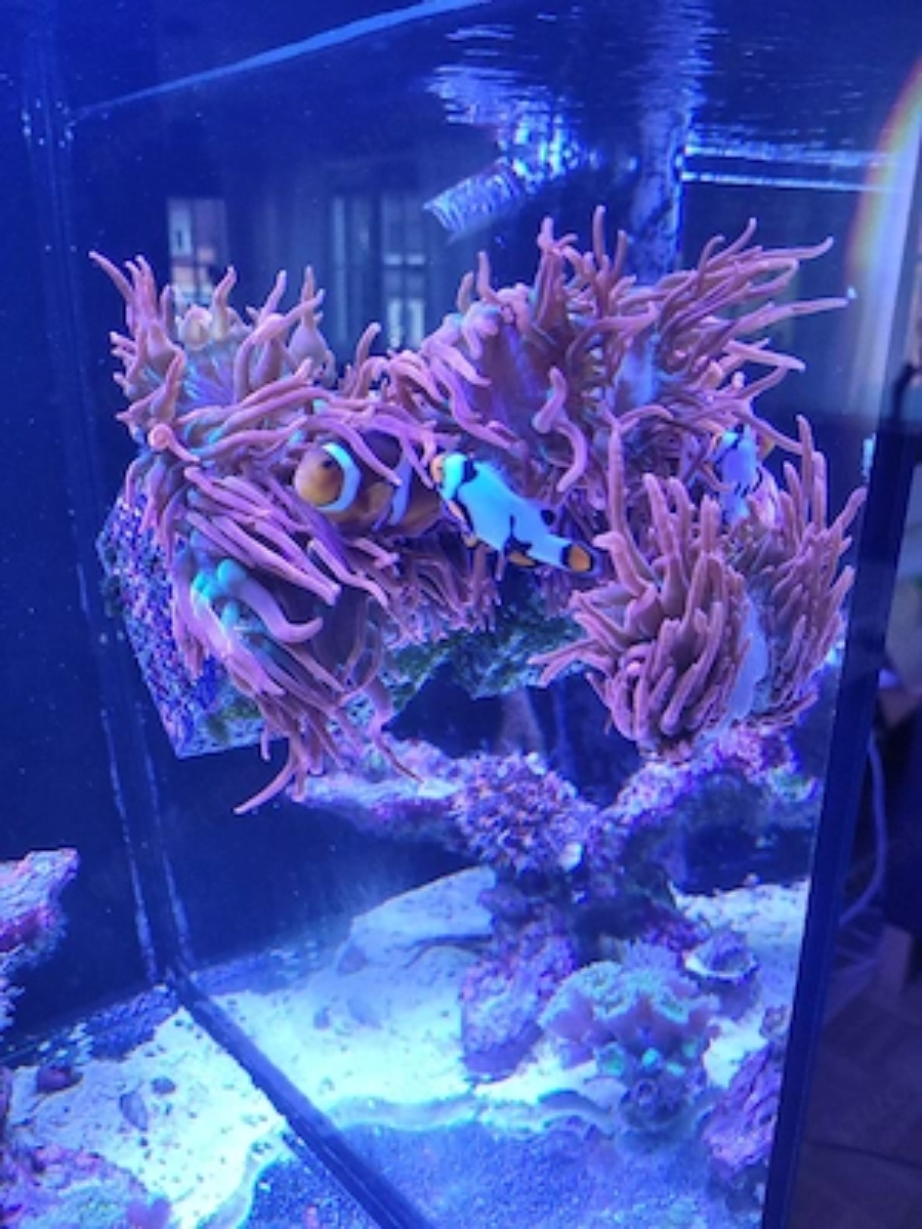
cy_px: 614
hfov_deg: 53.1
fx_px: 923
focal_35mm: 26
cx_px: 461
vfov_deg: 67.3
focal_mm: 5.4
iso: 160
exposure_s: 1/100
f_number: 1.8
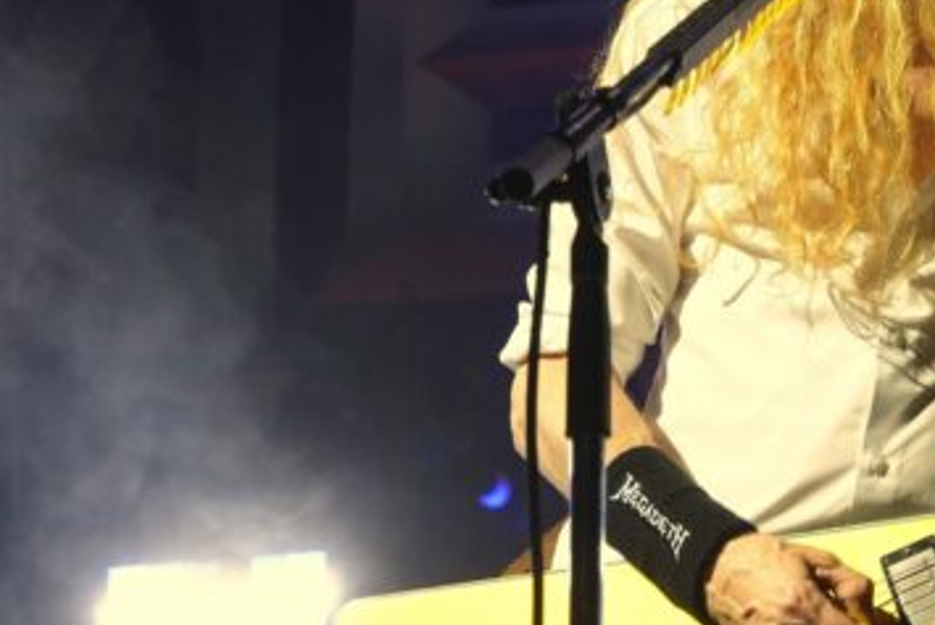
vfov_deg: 7.3
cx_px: 972
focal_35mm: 188
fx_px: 4885
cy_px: 90
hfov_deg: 10.8
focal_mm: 58
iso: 640
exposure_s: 1/160
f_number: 4.5
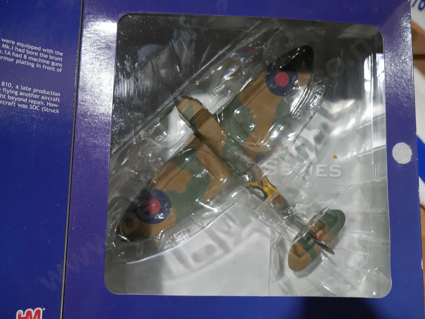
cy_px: 160
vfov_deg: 44.2
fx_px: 393
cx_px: 212
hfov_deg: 56.8
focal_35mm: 32
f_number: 3.6
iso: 250
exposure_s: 1/60
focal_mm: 16
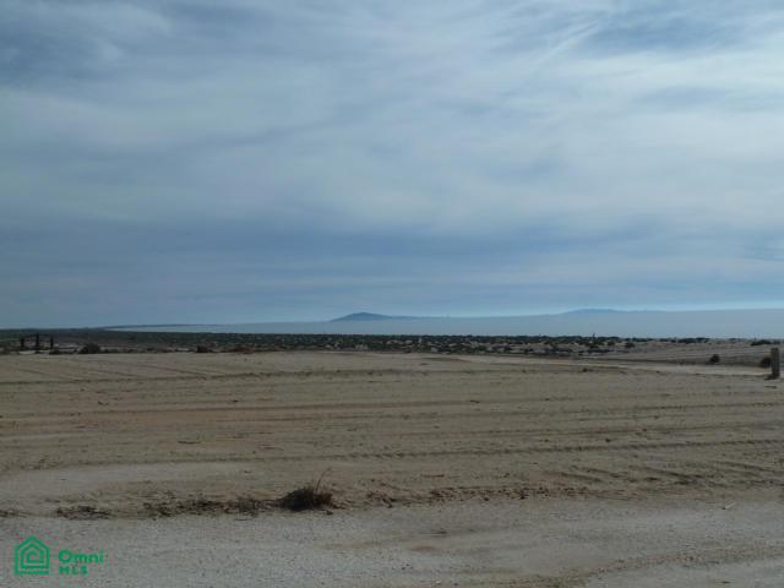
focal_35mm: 42
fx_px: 951
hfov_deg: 44.8
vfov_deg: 34.3
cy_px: 294
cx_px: 392
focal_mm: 6.9
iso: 80
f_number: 6.3
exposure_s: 1/1000
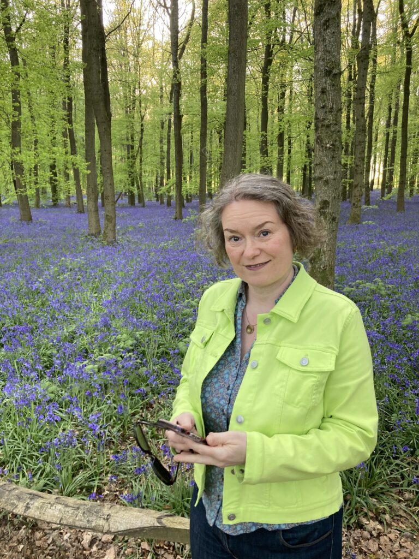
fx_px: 452
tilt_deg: -8.0
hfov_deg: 49.7
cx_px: 210
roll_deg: -0.4
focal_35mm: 28
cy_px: 280
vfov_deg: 63.4
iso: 80
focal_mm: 3.99
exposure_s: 1/67
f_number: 1.8
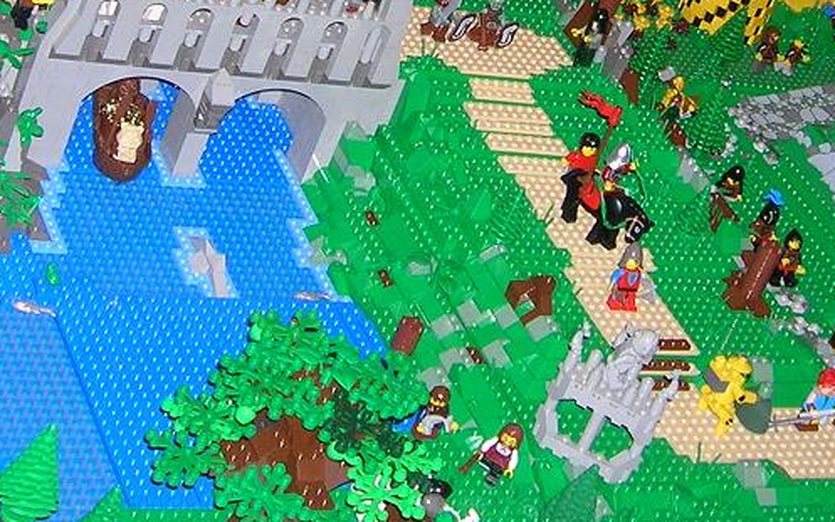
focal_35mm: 94
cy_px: -131
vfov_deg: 13.5
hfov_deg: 22.1
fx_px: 2140
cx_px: 383
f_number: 2.9
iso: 75
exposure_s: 1/60.1
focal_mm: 5.7
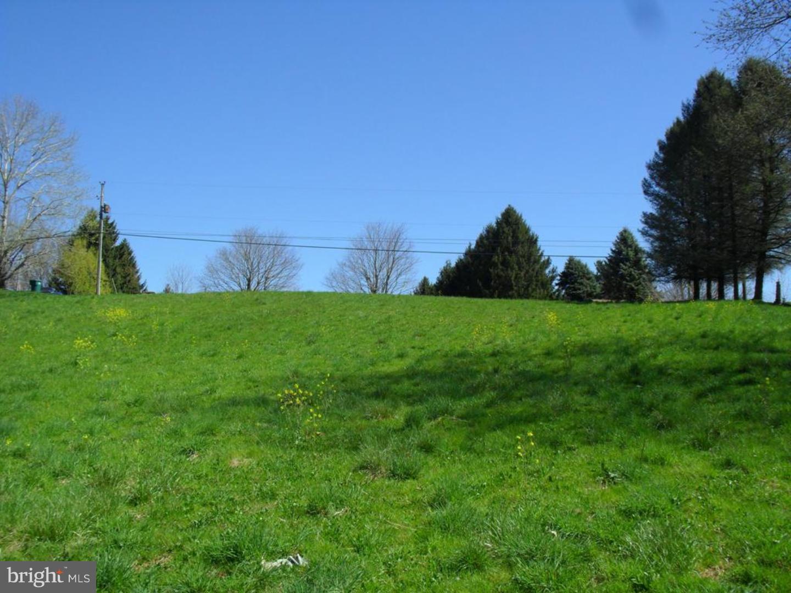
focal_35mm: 35
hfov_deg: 52.6
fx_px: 800
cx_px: 396
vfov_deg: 40.7
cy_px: 296
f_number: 8.4
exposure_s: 1/180
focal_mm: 6.3
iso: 100
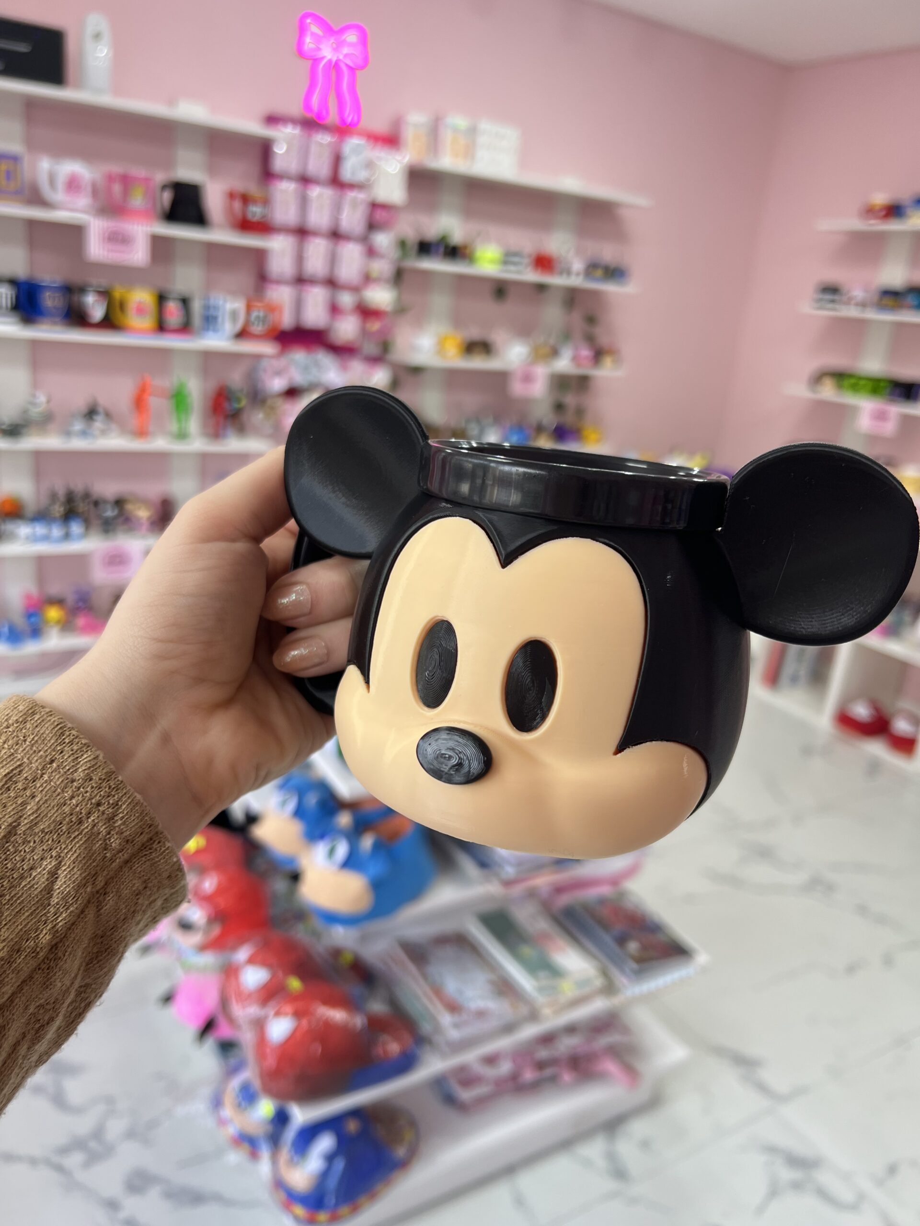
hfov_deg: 53.1
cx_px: 460
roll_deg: -5.9
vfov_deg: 67.3
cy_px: 613
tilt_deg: -17.8
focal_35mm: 26
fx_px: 921
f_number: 1.5
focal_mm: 5.7
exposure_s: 1/121
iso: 64
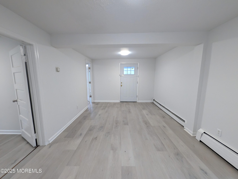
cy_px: 90
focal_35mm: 12
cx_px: 119
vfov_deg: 94.6
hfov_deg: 110.5
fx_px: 83
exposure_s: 1/60
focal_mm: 2.02
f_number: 1.7
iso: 88
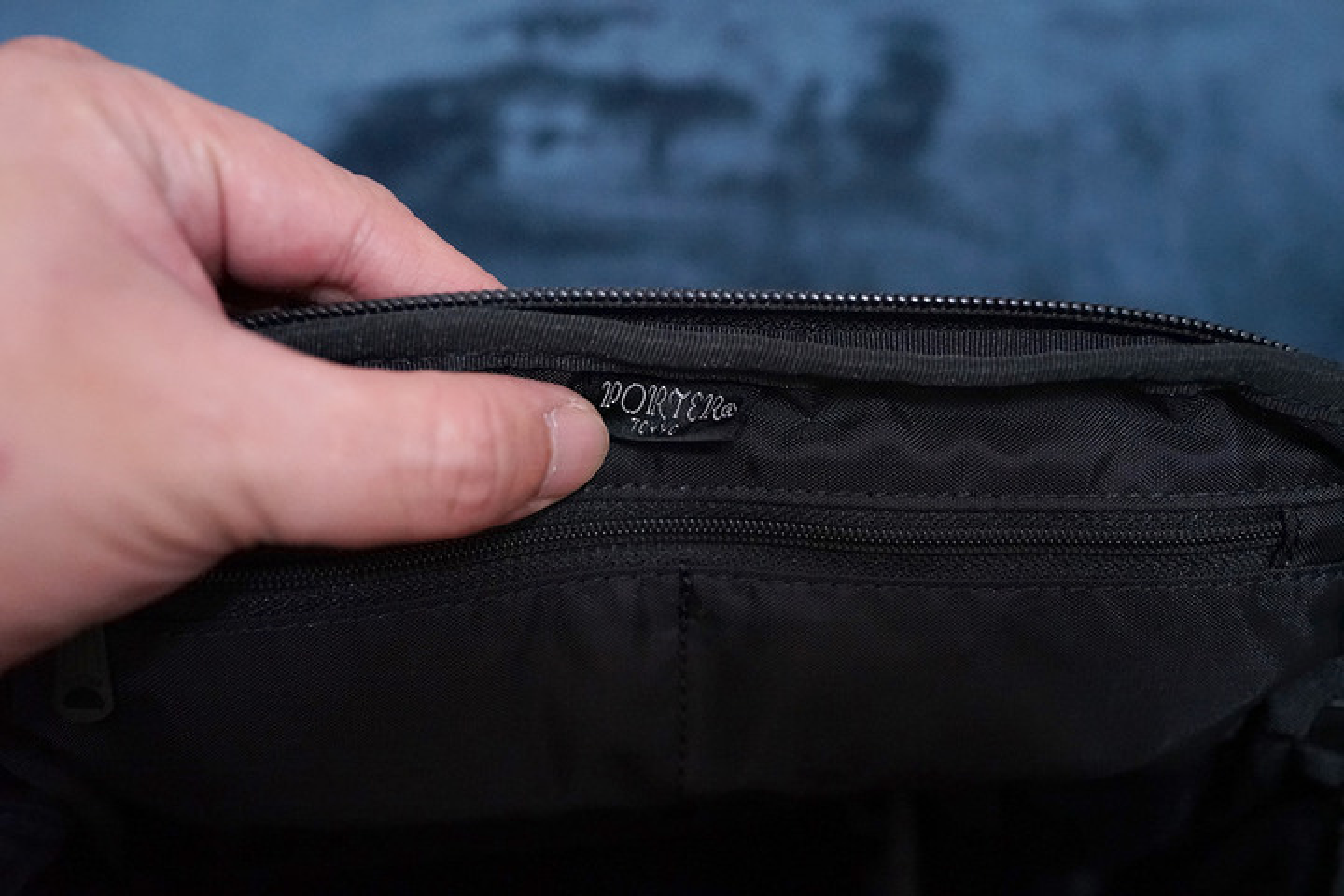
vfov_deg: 37.9
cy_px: 448
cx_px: 672
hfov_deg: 54.4
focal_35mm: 35
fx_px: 1307
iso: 5000
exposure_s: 1/80
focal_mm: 35
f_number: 3.5
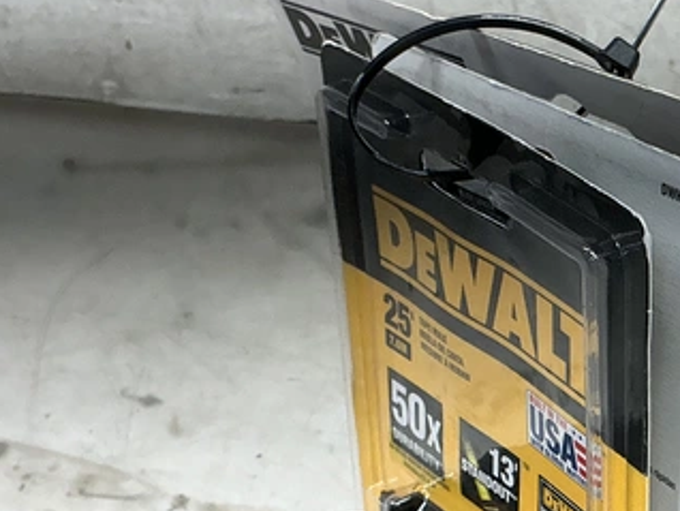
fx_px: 1297
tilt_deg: -36.9
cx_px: 609
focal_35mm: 66
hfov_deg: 28.3
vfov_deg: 21.6
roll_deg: -2.1
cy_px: 486
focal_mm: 3
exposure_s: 1/120
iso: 40
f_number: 1.8
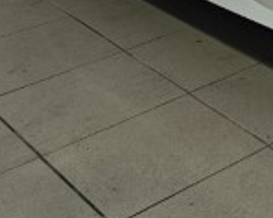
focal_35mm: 97
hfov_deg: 16.3
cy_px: -100
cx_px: 505
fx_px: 783
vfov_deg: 14.8
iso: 25
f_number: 1.7
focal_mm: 6.3
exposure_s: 1/100
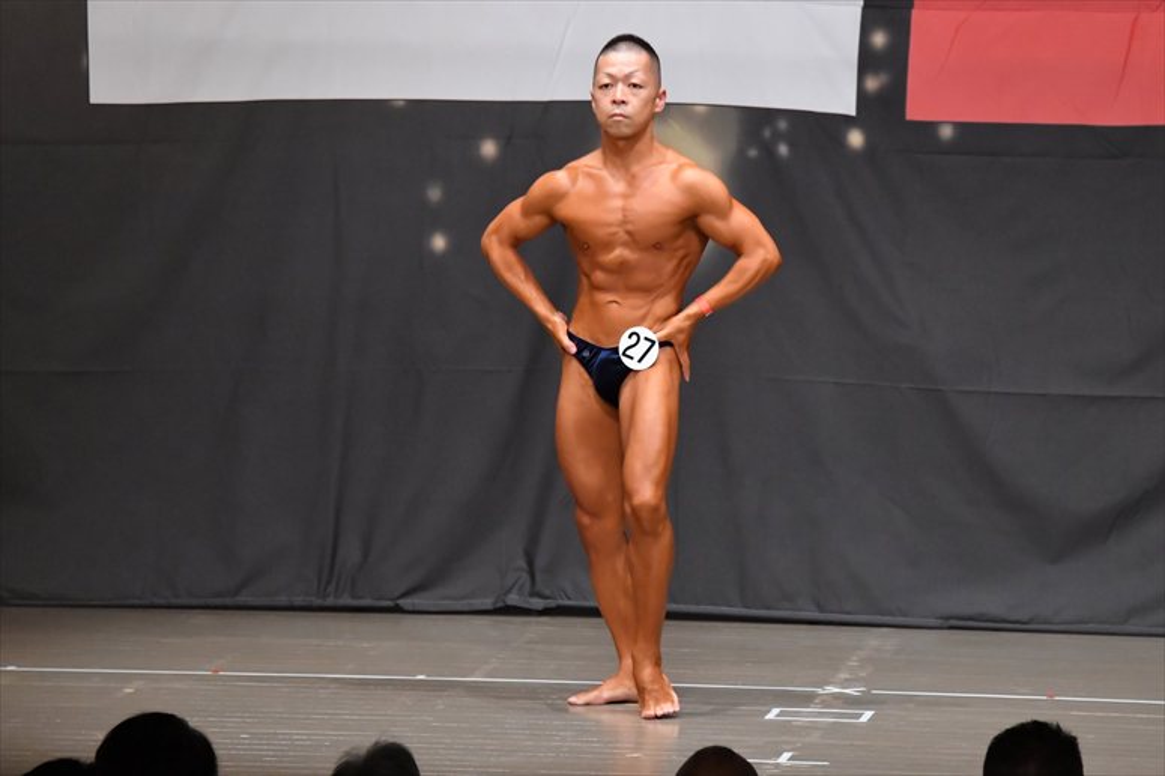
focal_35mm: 240
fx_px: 7763
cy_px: 388
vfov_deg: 5.7
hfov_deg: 8.6
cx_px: 582
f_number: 5.6
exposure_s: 1/400
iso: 6400
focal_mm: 160
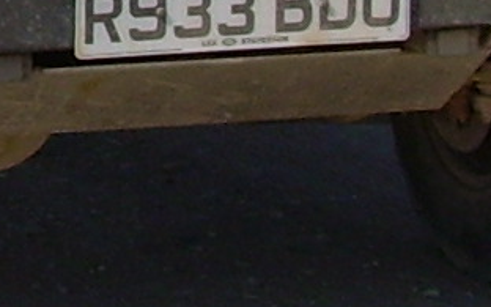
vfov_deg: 4.4
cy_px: -403
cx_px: -428
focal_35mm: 293
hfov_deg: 7.0
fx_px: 3921
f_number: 4.6
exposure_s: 1/594
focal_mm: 6.3
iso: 50
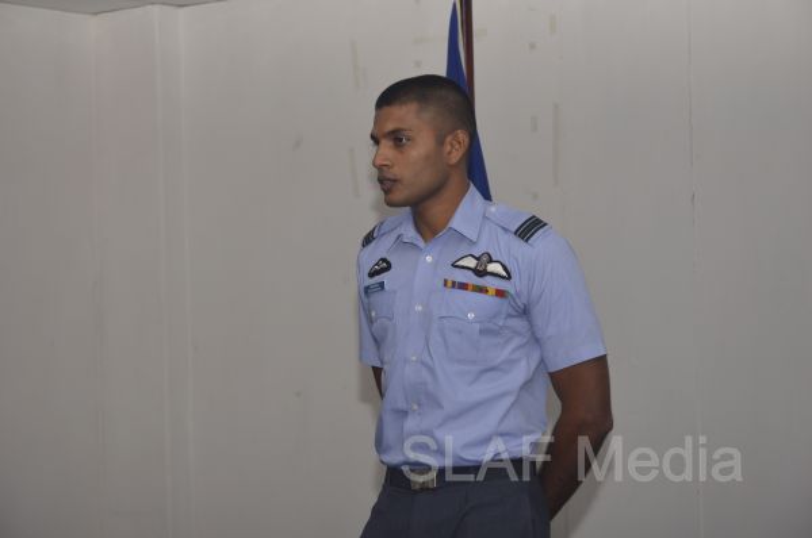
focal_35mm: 120
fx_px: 2702
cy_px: 269
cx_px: 406
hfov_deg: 17.1
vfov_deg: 11.4
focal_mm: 80
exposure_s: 1/200
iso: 200
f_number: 7.1
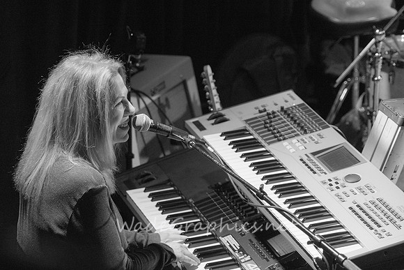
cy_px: 127
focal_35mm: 149
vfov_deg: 9.2
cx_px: 190
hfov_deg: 13.7
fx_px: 1678
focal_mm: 141
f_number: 6.3
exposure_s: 1/125
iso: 2500
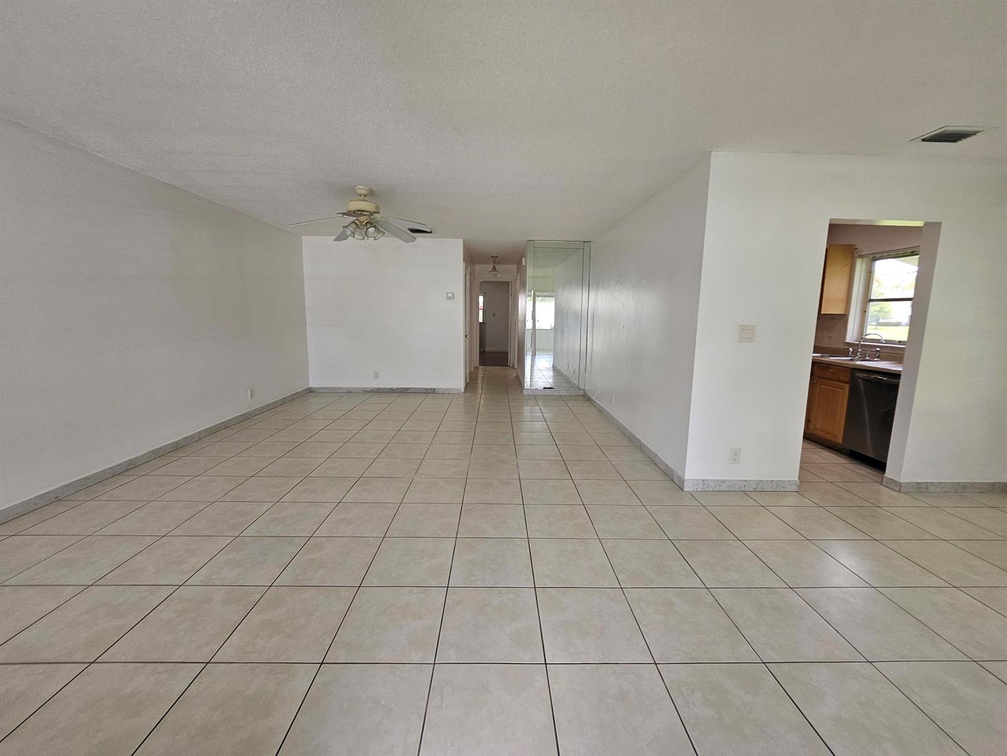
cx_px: 504
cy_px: 378
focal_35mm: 13
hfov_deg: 106.2
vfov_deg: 89.9
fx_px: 378
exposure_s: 1/60
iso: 40
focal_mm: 1.7
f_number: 2.2
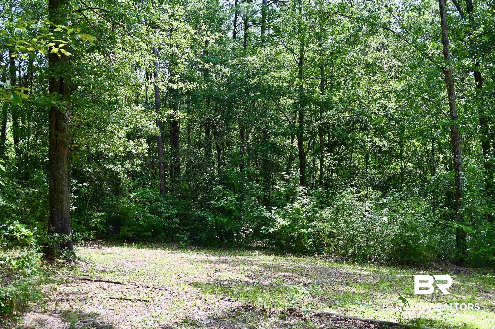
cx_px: 248
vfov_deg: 35.9
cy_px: 164
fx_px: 508
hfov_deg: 51.9
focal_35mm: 37
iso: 200
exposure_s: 1/250
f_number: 5.6
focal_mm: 37
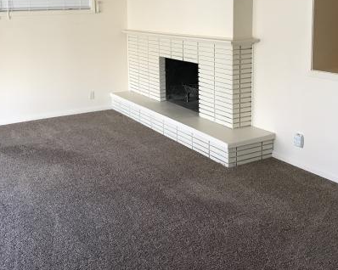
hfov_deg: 42.0
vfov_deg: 33.5
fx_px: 440
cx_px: 155
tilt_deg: -8.3
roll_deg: +0.5
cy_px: 69
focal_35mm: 44
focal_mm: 3.99
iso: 25
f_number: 1.8
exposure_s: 1/30
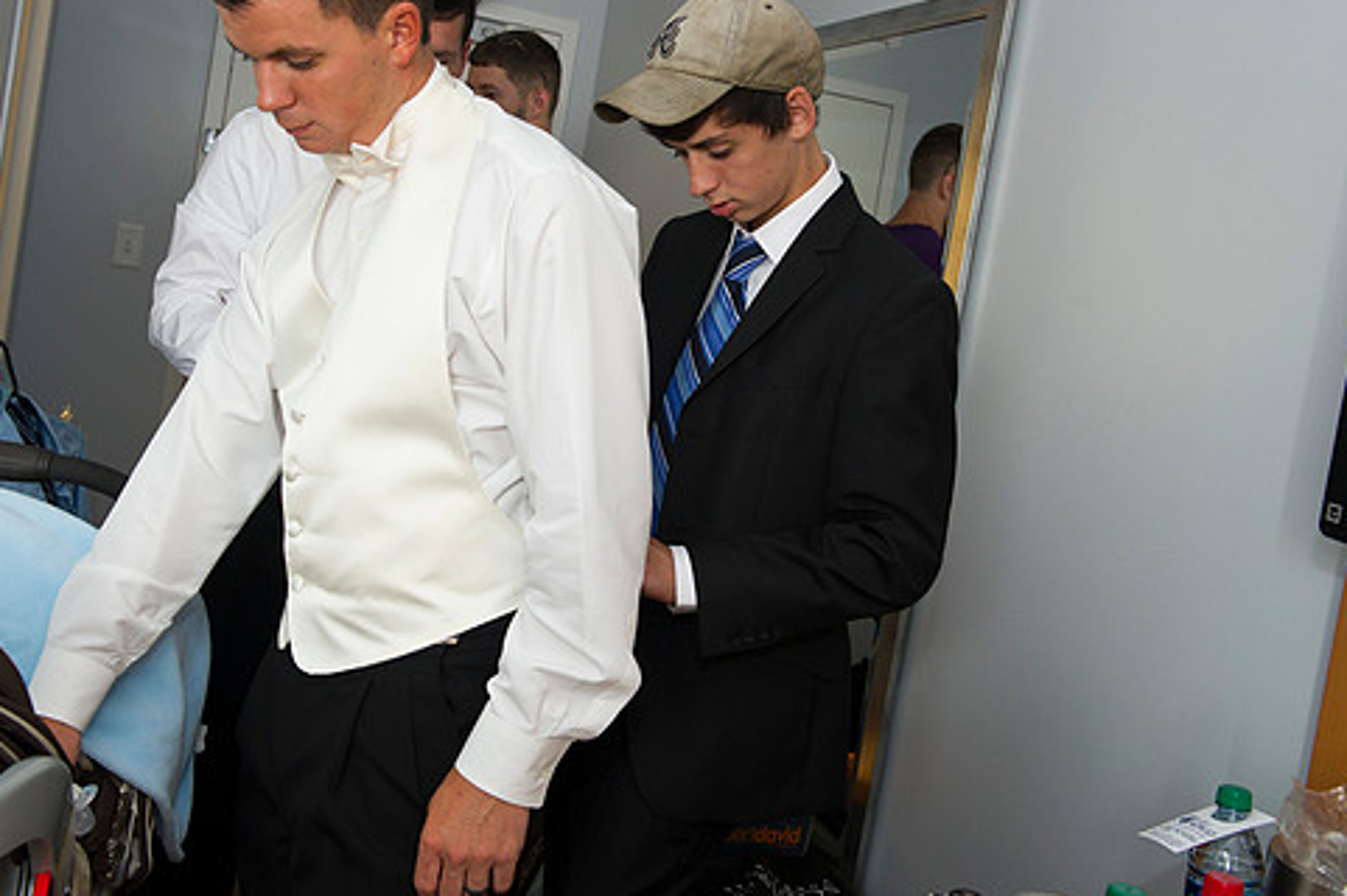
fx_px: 1533
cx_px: 669
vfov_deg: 32.5
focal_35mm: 41
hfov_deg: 47.4
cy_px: 367
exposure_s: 1/50
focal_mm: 34
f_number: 5.6
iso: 640
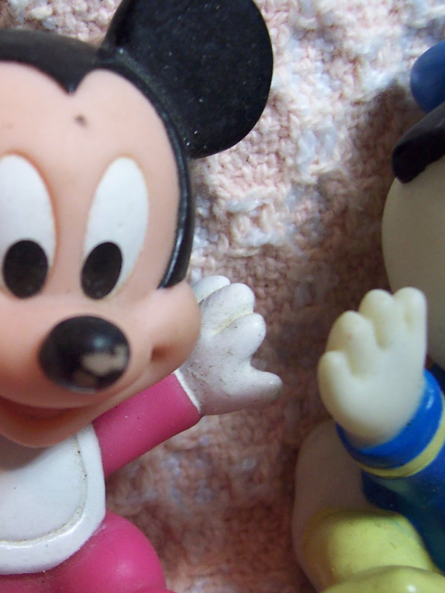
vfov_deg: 33.2
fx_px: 995
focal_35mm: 58
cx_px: 66
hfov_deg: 24.7
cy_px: 338
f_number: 2.8
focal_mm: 5.6
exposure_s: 1/30
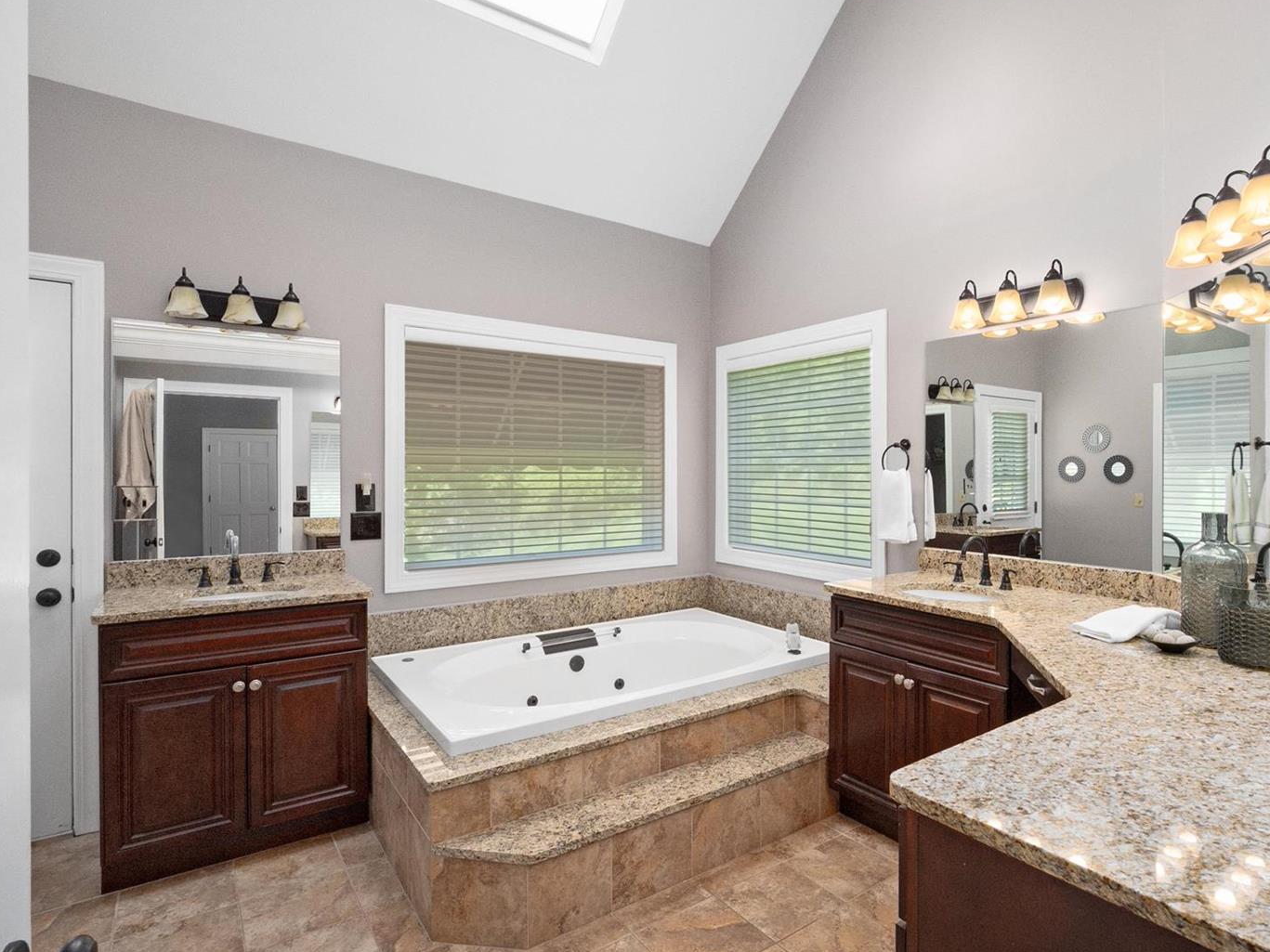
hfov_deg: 87.1
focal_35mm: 18
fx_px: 660
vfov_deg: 71.6
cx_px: 735
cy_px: 483
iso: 1600
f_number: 8
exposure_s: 1/100
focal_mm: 8
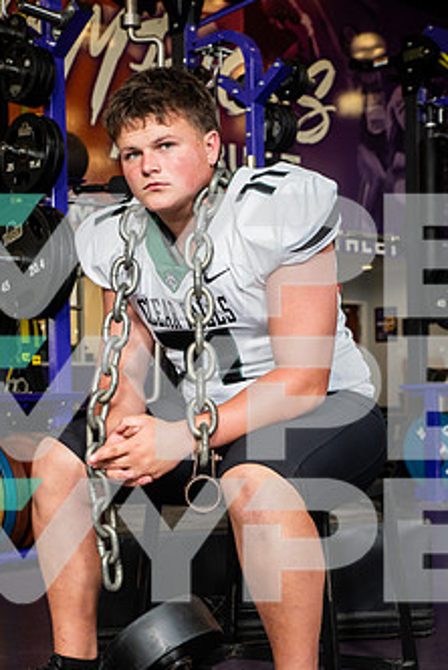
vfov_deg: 30.9
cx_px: 224
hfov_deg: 21.0
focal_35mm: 65
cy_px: 400
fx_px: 1211
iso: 800
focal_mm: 48
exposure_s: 1/250
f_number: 7.1
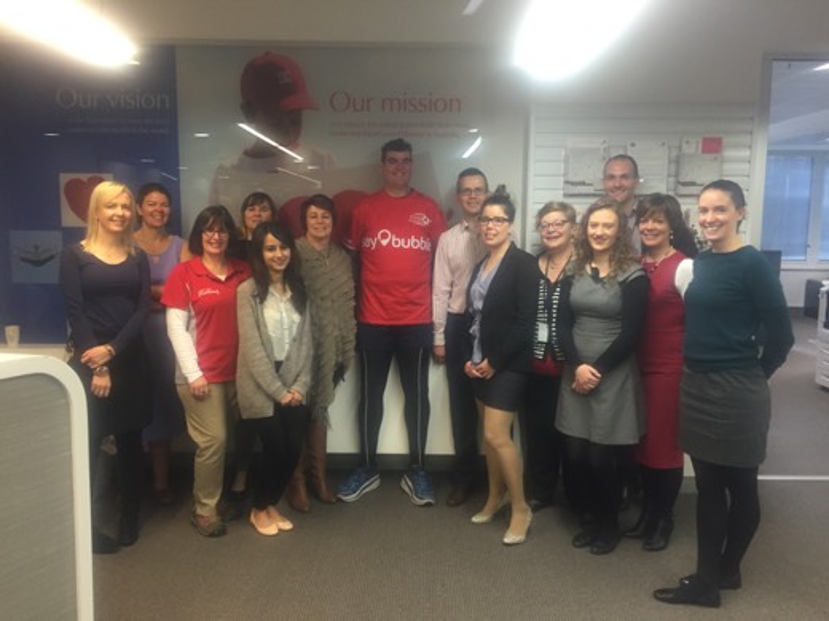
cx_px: 414
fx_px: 695
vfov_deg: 48.2
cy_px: 310
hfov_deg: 61.7
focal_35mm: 29
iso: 160
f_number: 2.2
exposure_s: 1/30
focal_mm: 4.15
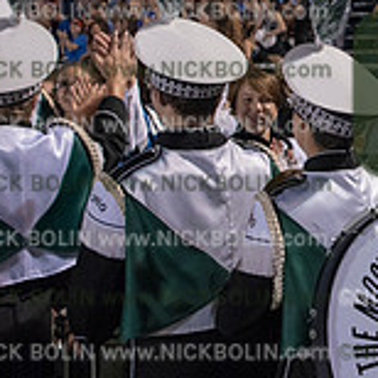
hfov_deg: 20.1
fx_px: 951
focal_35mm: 77
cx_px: 525
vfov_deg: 22.4
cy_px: 126
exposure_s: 1/500
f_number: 3.2
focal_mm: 24
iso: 3200
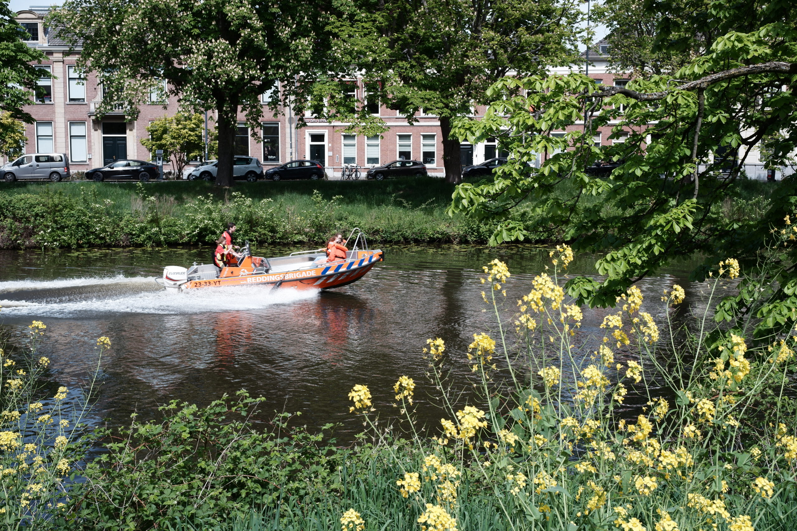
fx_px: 908
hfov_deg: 47.4
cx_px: 398
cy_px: 266
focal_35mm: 41
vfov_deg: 32.6
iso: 200
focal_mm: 27
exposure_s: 1/350
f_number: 9
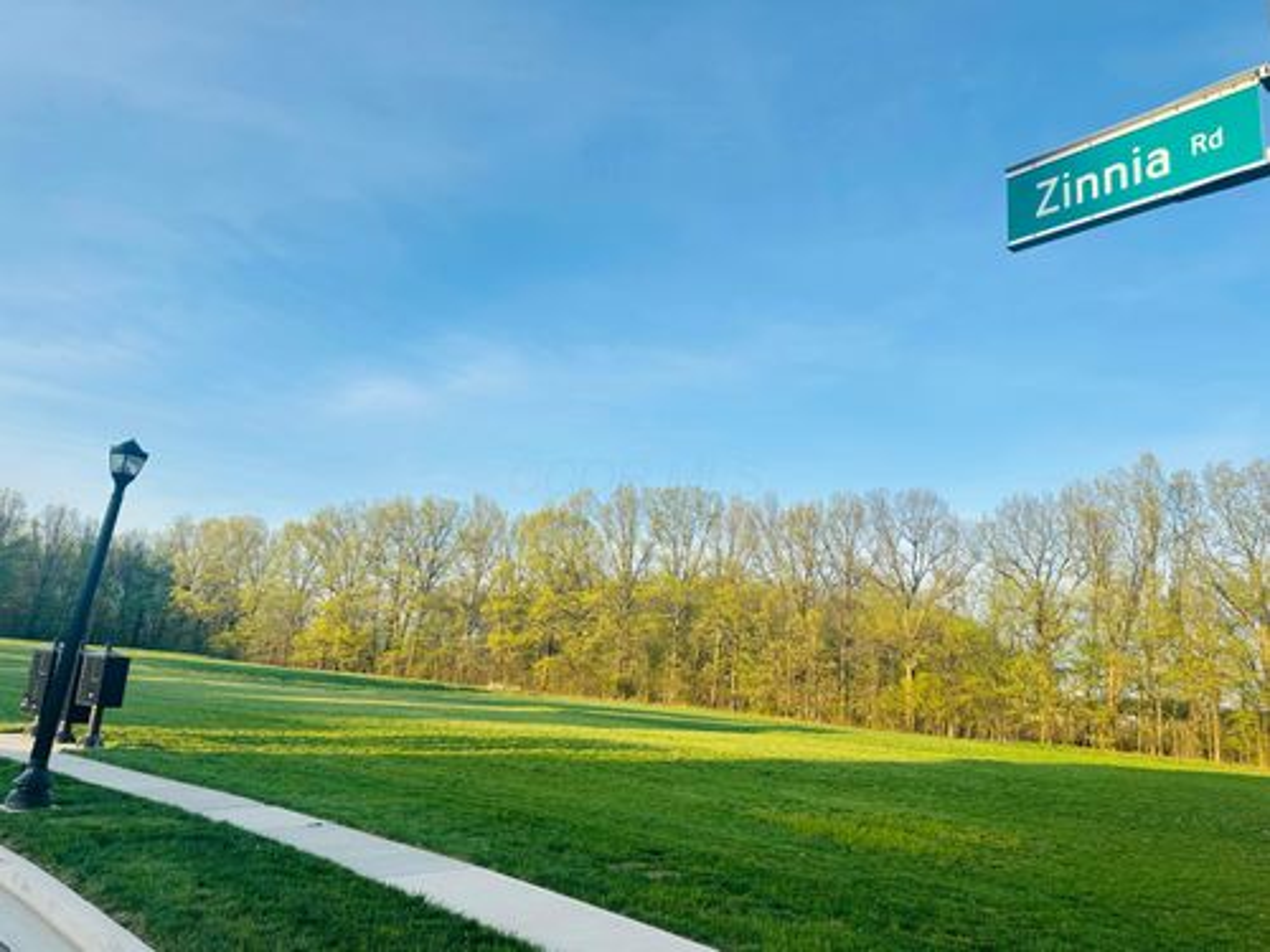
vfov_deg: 56.8
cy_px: 476
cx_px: 635
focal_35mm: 24
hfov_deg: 71.6
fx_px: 881
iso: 80
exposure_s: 1/704
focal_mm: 6.86
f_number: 1.78
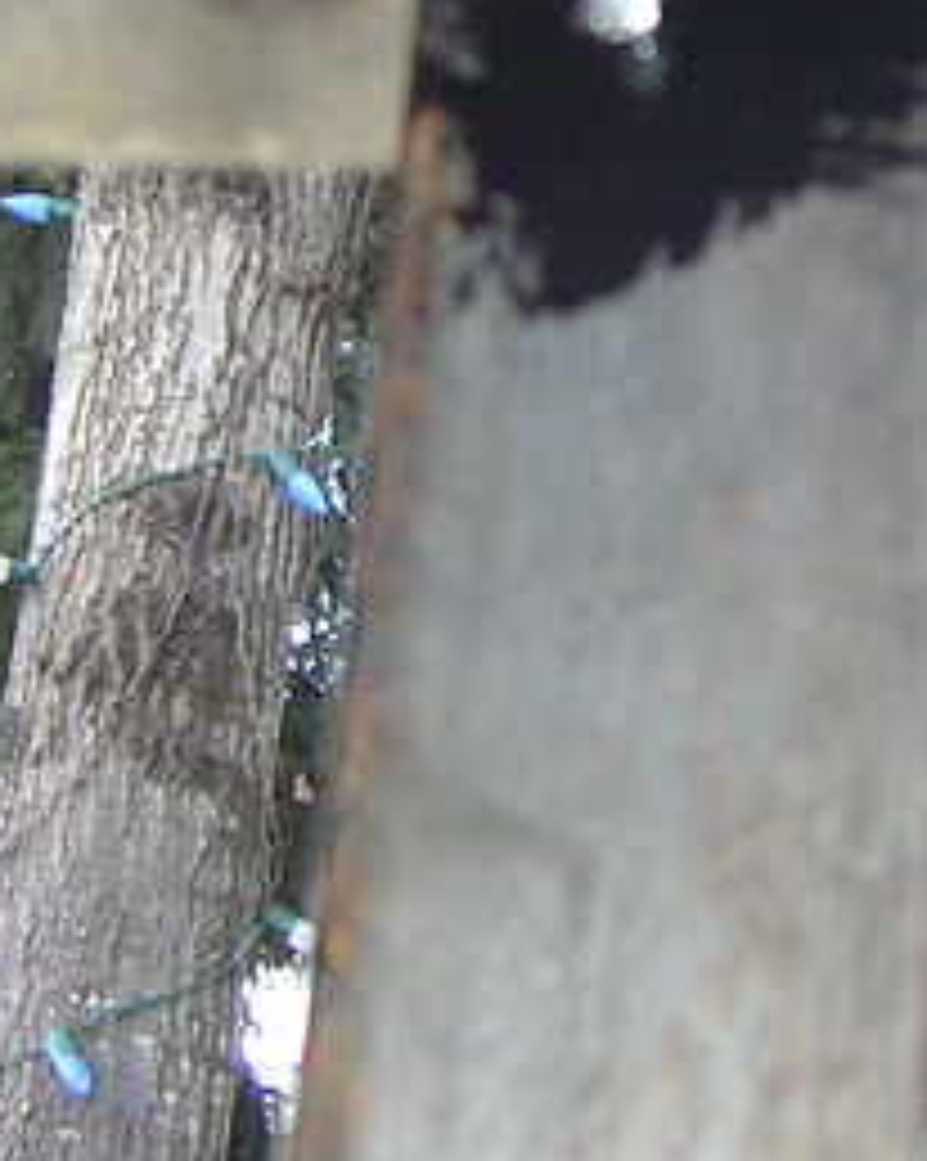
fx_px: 3743
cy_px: 288
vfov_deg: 17.5
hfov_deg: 13.9
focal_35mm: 109
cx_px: 950
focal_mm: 5.6
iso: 100
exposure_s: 1/30
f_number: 2.8
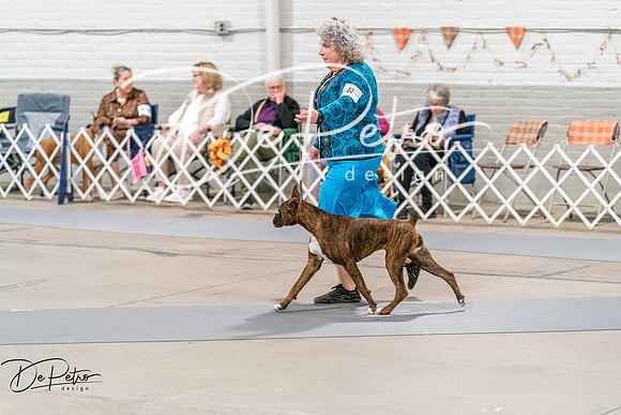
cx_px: 310
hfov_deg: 17.3
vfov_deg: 11.6
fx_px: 2036
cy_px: 208
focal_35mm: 118
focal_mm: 118
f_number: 3.2
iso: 6400
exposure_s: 1/250
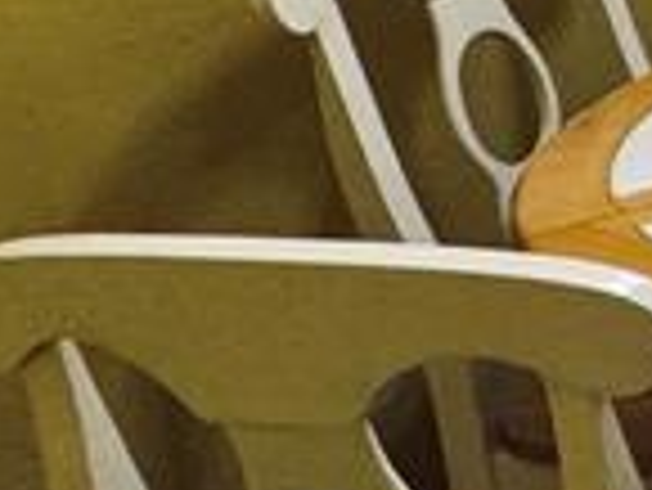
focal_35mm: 99
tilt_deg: -9.3
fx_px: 1866
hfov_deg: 12.2
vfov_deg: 13.8
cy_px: -301
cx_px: 1826
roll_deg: +0.7
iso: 500
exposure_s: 1/60
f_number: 2.2
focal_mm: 2.22
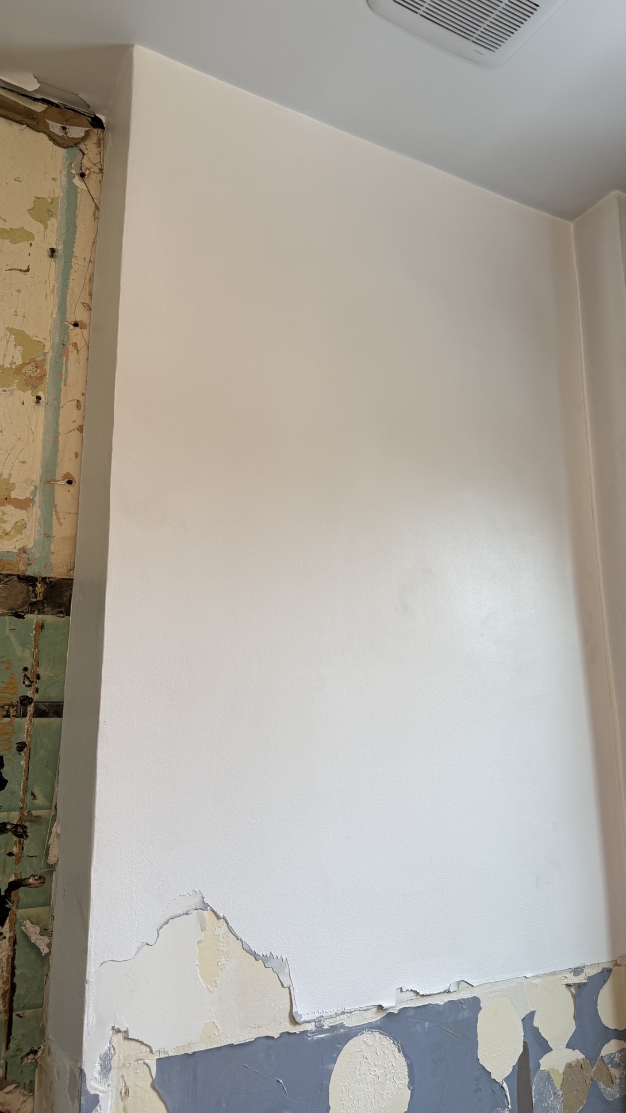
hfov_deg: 42.6
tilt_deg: +14.2
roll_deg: +1.6
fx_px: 797
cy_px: 541
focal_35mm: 27
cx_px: 379
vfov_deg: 69.9
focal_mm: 6.76
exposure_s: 1/120
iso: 80
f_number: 1.78
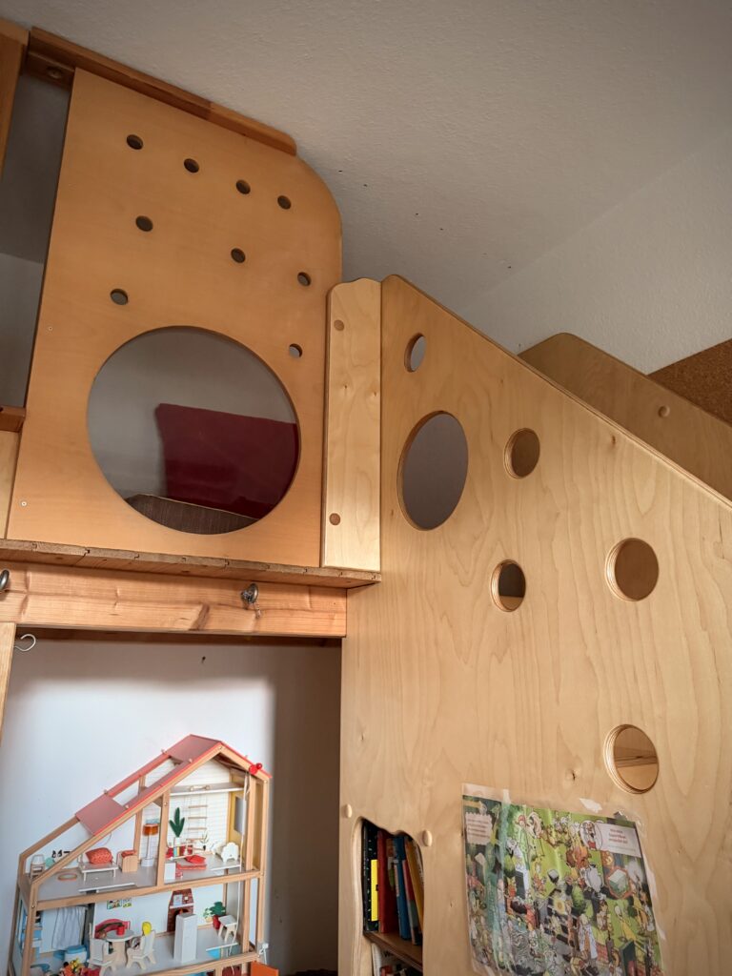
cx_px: 366
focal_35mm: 24
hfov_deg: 56.8
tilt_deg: +14.3
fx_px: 677
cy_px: 488
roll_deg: -1.7
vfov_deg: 71.6
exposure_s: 1/43
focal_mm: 6.76
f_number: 1.78
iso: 800
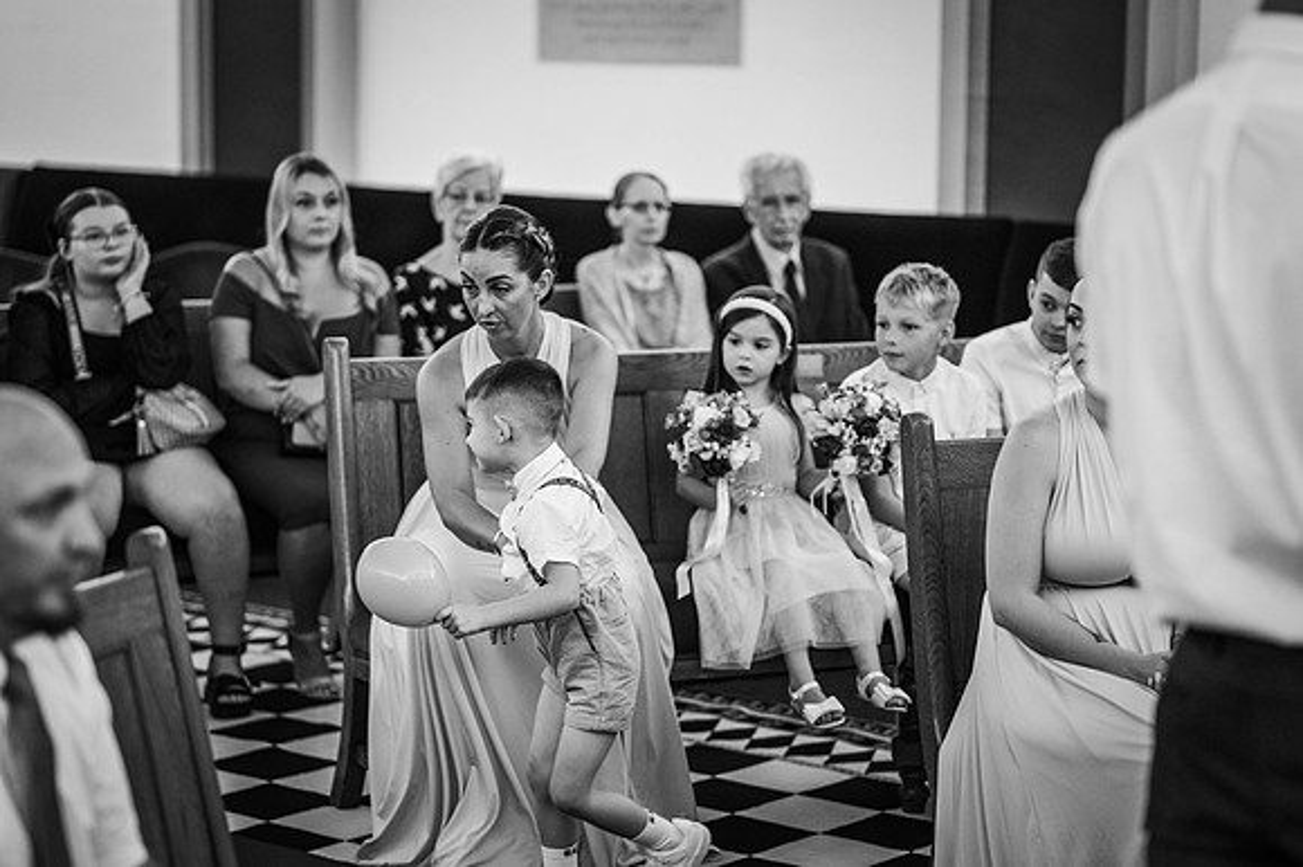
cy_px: 434
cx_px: 652
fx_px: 3075
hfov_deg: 23.9
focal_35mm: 85
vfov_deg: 16.1
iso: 1100
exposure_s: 1/200
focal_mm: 85
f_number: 1.8
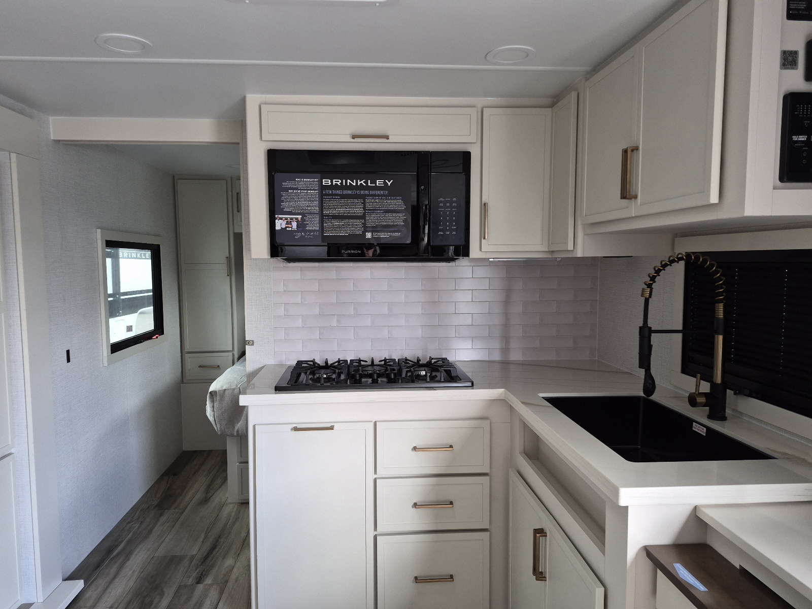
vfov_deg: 58.9
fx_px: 540
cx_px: 406
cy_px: 304
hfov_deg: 73.9
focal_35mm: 23
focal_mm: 5.4
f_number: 1.8
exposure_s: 1/120
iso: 250
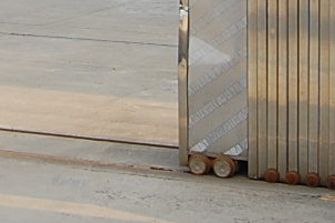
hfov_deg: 14.7
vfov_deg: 9.5
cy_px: -231
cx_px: -87
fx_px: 1245
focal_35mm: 134
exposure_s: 1/125
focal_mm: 18
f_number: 11
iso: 200
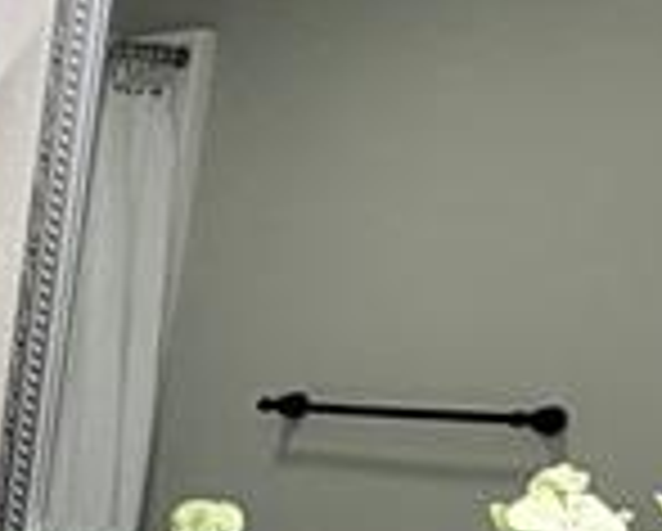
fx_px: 1864
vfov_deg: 15.0
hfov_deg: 16.0
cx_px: -644
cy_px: 814
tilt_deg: -14.9
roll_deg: -2.0
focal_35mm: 95
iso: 200
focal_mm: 2.22
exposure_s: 1/120
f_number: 2.2
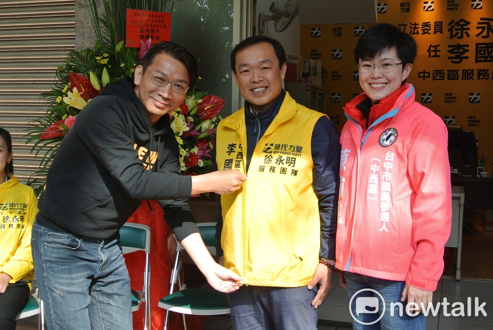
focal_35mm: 47
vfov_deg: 28.7
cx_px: 246
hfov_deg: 41.9
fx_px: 644
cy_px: 165
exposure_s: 1/125
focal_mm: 17.5
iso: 100
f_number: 4.5
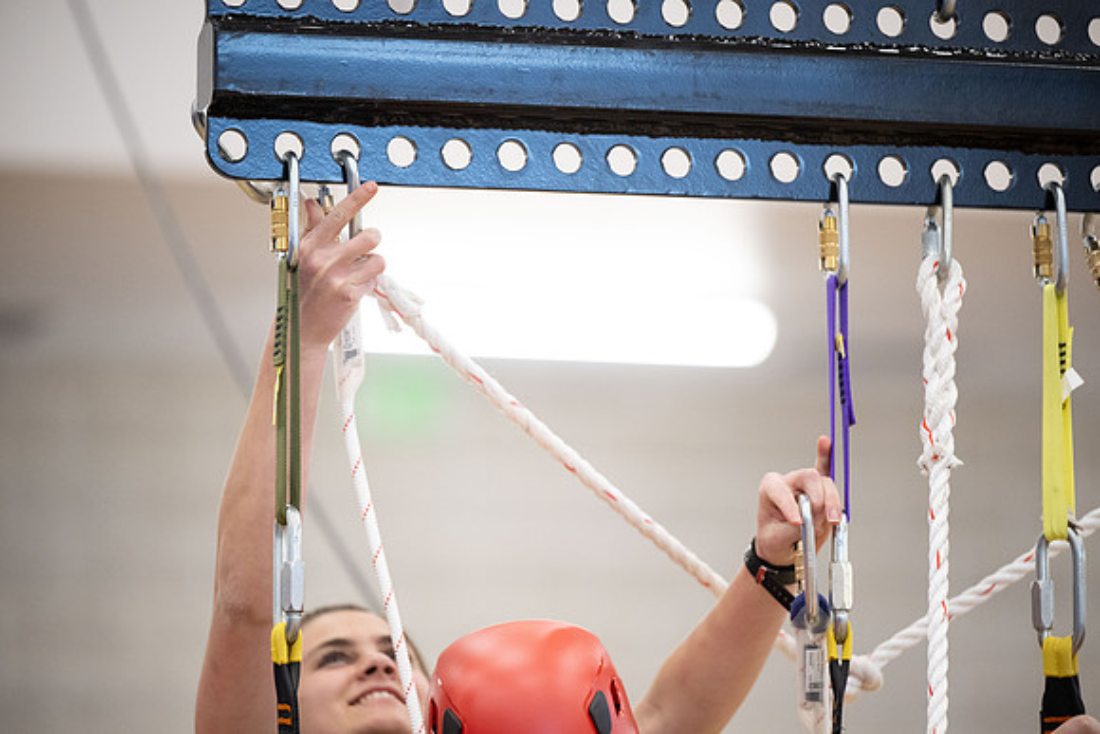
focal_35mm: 195
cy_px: 367
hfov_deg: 10.5
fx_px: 5959
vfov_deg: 7.0
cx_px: 550
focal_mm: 195
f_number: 2.8
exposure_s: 1/320
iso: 3200
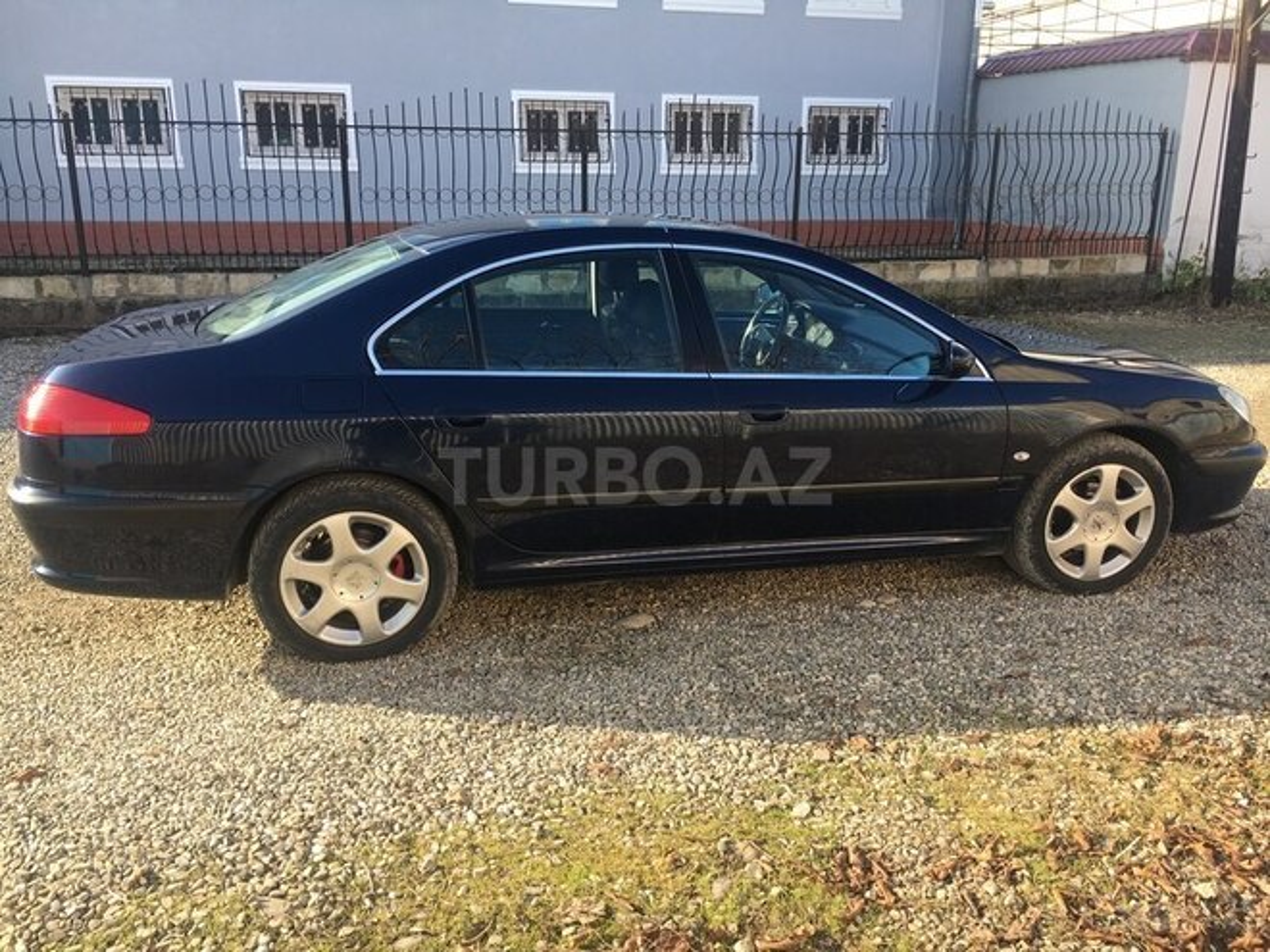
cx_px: 635
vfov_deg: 48.2
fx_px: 1064
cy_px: 476
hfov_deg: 61.7
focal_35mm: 29
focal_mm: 4.15
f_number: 2.2
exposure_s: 1/334
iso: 25
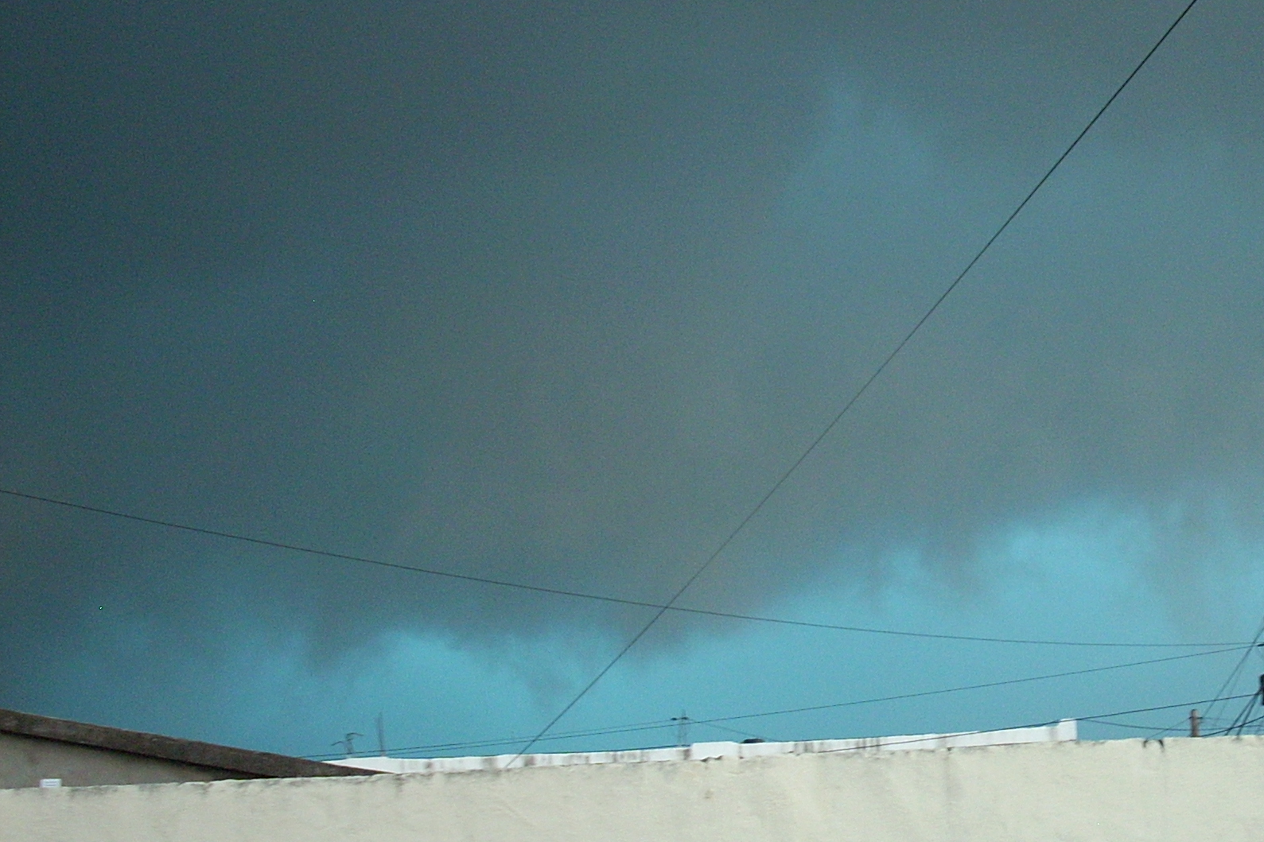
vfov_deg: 21.8
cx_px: 999
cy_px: 553
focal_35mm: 62
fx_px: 2177
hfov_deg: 31.6
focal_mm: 6.2
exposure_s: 1/30
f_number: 2.8
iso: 168
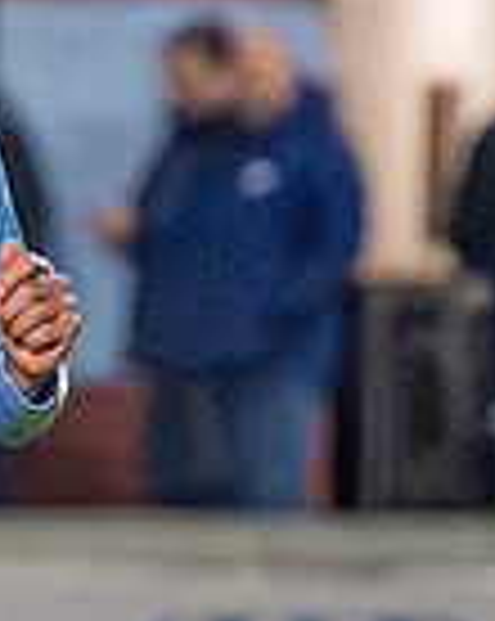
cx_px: -1033
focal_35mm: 1801
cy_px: 700
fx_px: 33054
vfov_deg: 1.1
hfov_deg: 0.9
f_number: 2.8
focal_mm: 150
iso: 8000
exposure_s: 1/1250
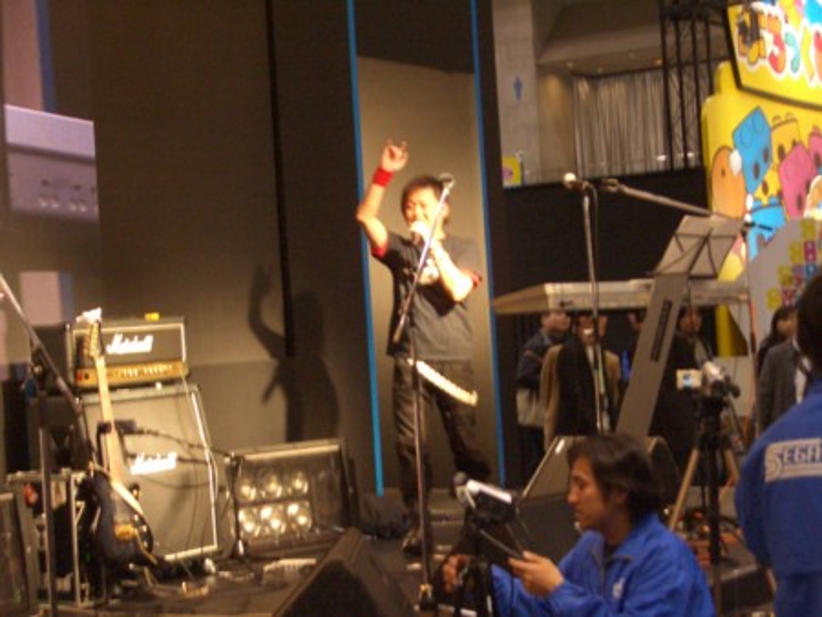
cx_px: 411
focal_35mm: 74
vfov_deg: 19.9
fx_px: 1758
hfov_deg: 26.3
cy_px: 308
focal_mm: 12.2
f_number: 3.9
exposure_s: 1/40
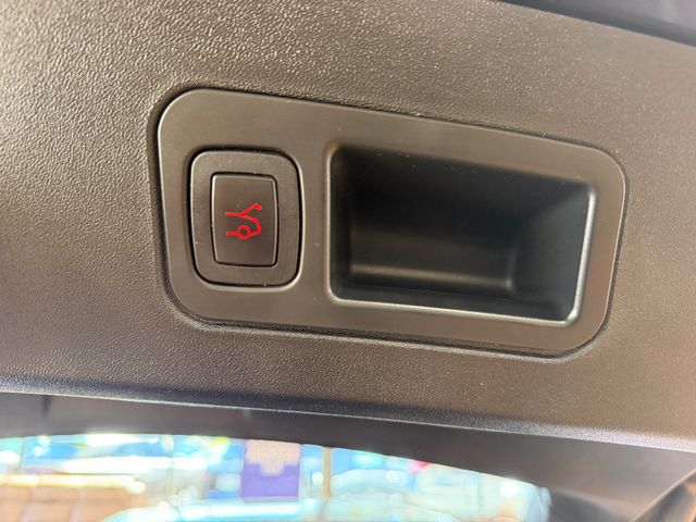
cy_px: 261
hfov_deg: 71.6
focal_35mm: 24
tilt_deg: +16.7
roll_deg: +1.1
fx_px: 483
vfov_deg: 56.8
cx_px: 348
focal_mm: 6.76
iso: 640
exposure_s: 1/60
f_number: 1.78
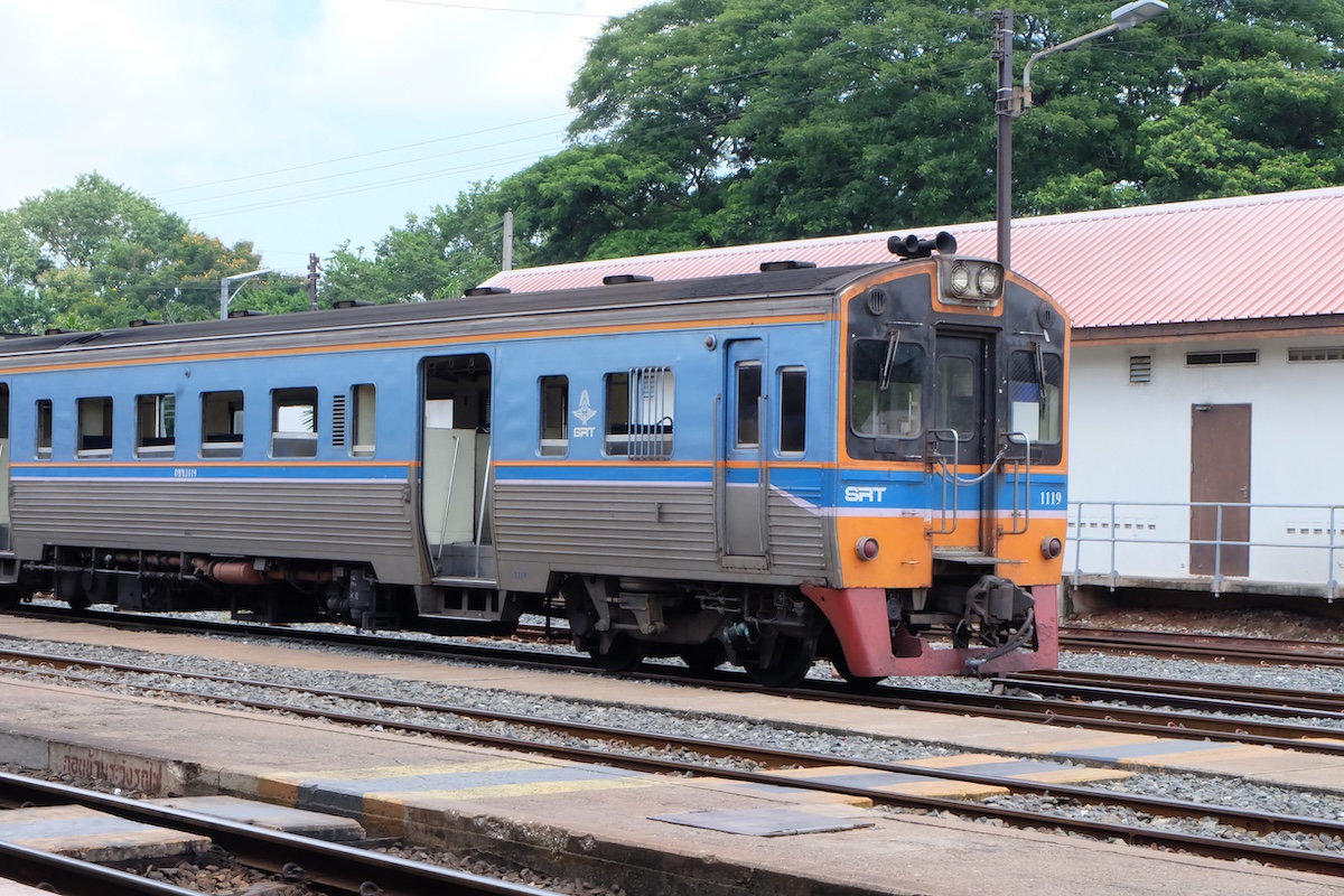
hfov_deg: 31.0
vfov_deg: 20.9
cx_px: 672
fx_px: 2426
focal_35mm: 65
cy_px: 448
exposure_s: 1/100
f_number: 22
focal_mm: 43.4
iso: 1600
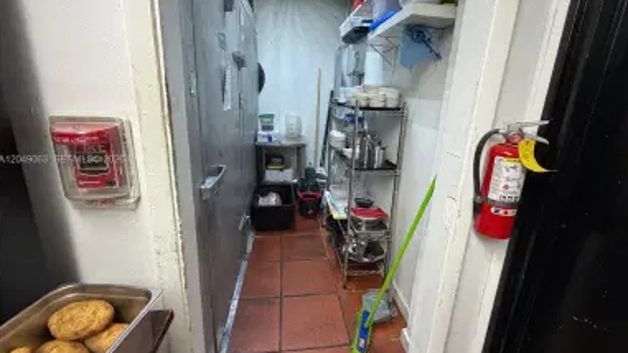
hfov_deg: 99.3
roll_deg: -3.4
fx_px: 266
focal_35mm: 16
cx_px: 326
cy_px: 160
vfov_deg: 66.9
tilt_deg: -14.5
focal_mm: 2.22
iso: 320
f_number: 2.2
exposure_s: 1/120
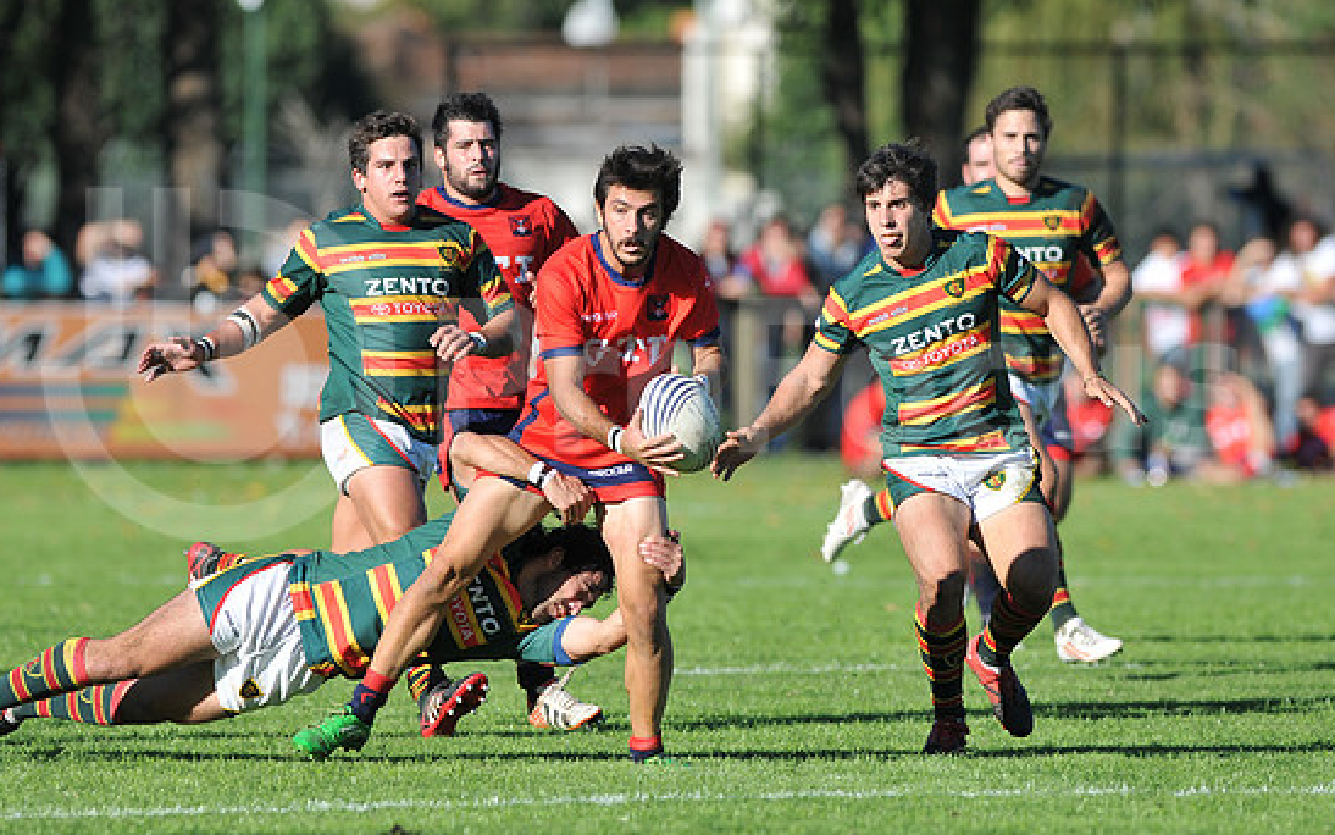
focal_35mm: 486
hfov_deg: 4.3
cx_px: 635
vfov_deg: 2.7
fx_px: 17684
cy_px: 370
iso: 200
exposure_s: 1/2000
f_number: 3.2
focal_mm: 300
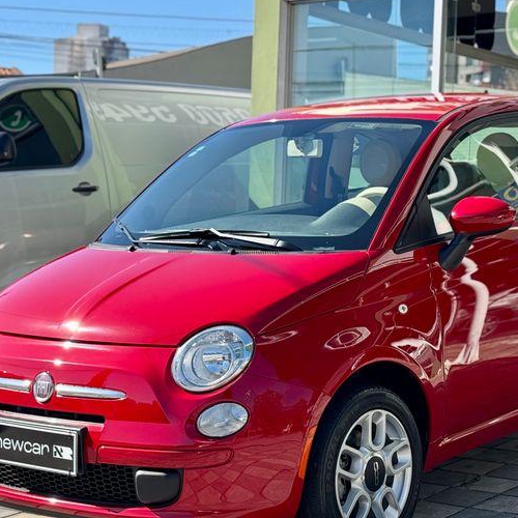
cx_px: 330
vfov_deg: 21.4
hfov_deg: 21.3
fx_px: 1371
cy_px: 311
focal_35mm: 81
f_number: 1.78
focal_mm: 6.76
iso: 64
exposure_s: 1/783
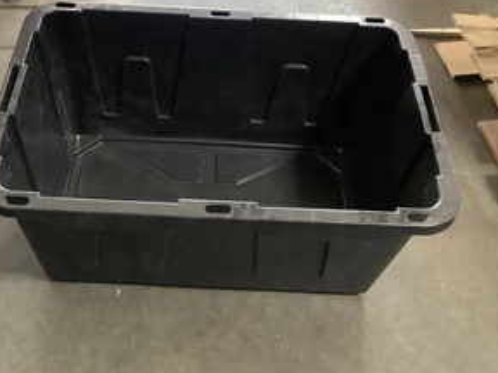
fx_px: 619
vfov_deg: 33.6
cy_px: 166
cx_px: 192
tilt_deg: -52.0
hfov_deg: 43.6
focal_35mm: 43
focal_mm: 3.3
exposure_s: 1/20
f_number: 2.4
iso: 800
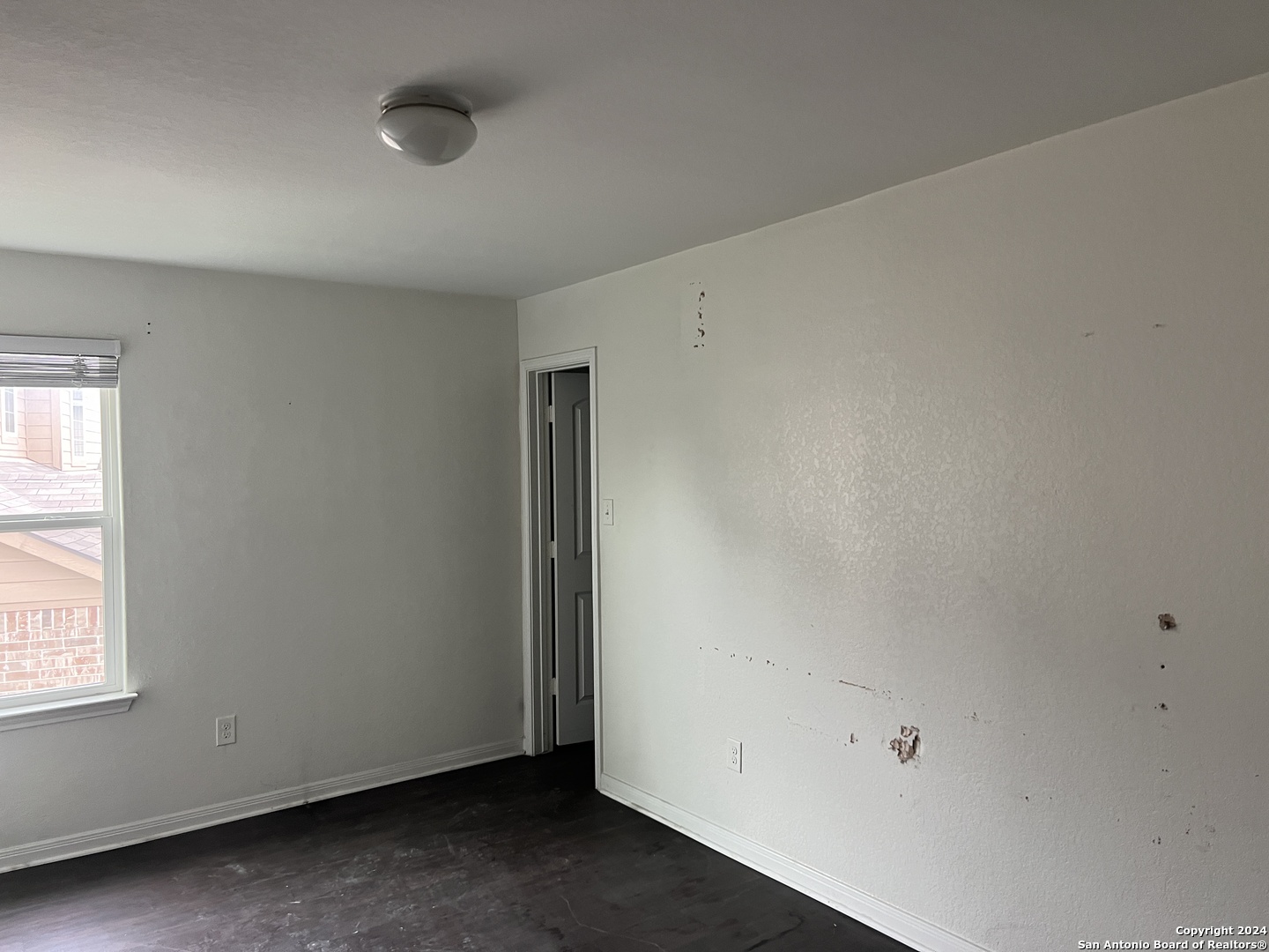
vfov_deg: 53.1
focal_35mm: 26
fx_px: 953
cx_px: 634
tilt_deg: -1.7
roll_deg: +2.1
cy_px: 476
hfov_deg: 67.3
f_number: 1.5
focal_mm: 5.7
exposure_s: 1/94
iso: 125
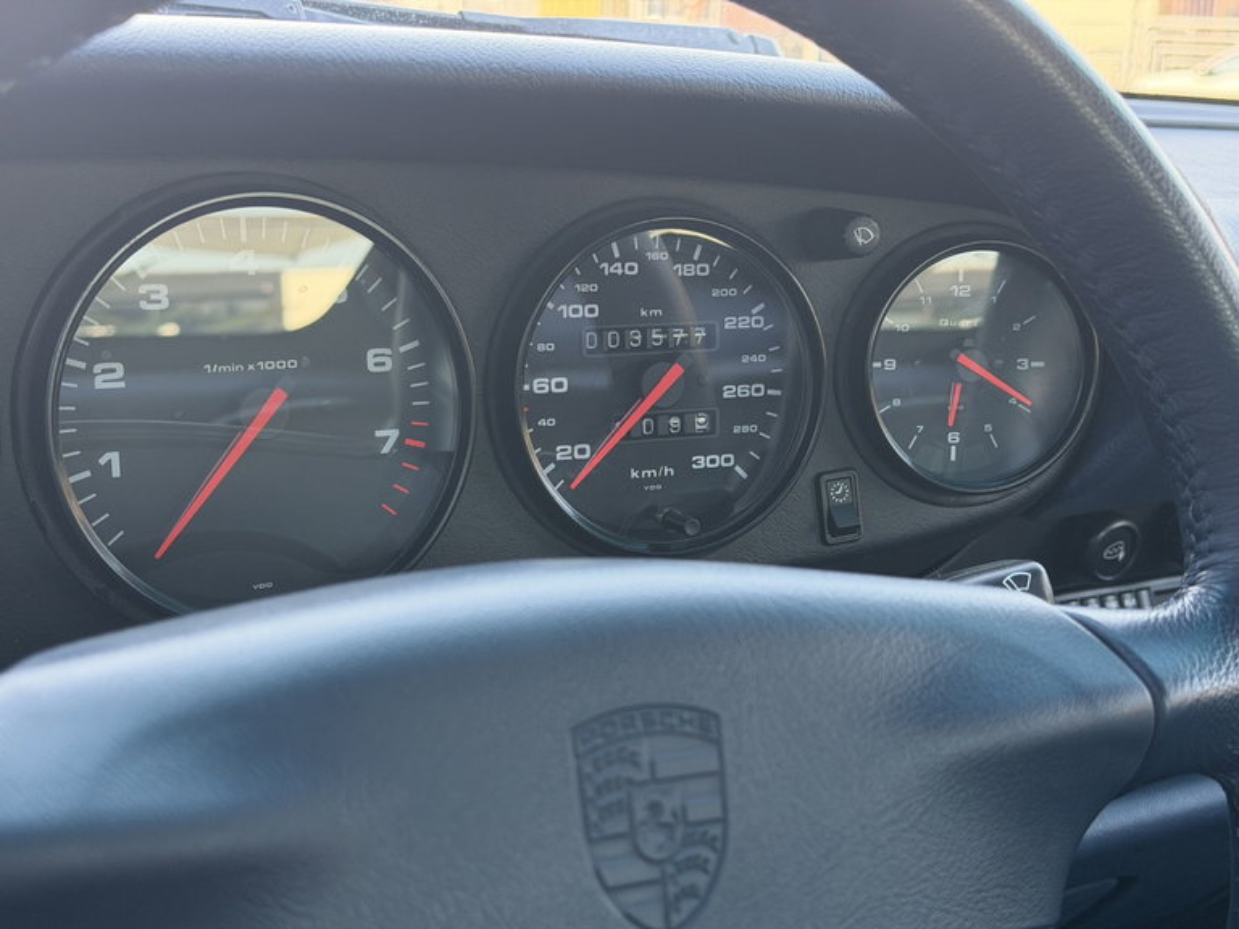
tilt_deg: -13.9
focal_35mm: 48
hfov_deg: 39.7
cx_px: 620
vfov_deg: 30.3
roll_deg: -2.6
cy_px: 464
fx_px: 1718
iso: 200
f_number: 1.78
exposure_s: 1/145
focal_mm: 6.76
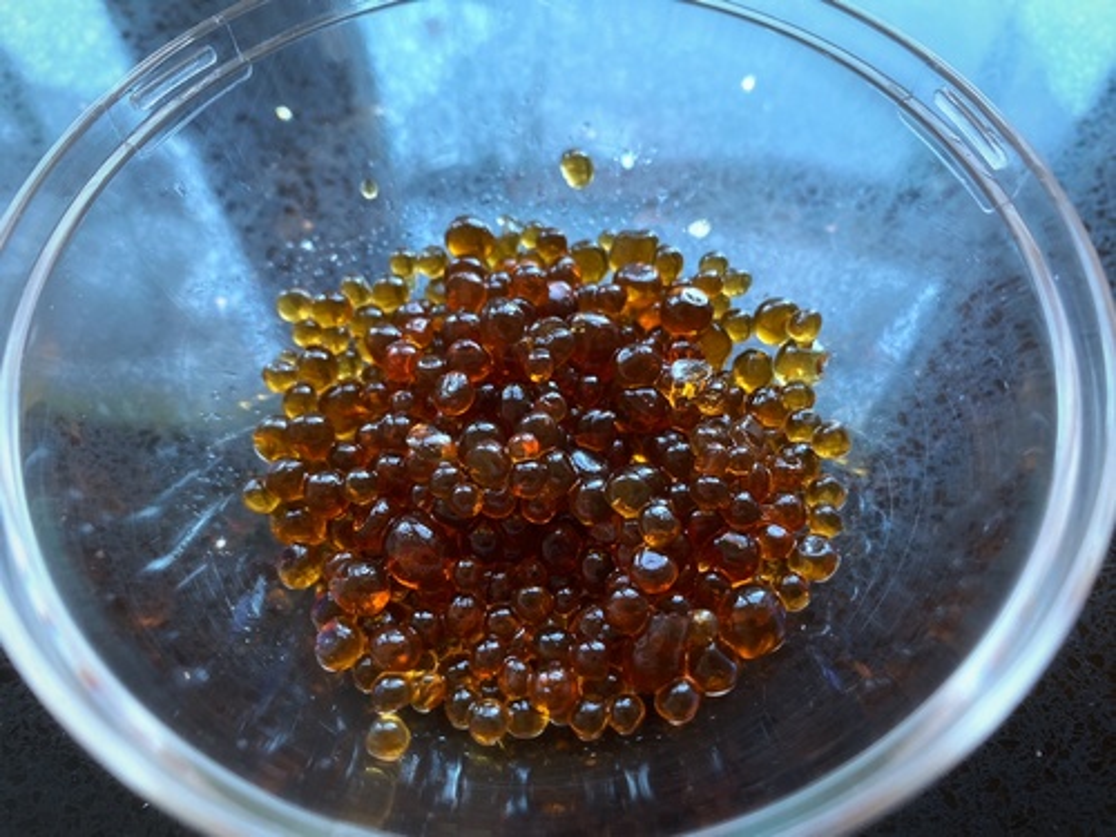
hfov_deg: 67.3
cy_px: 418
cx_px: 558
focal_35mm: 26
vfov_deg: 53.1
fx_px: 838
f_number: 1.8
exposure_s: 1/50
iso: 500
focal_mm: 4.25
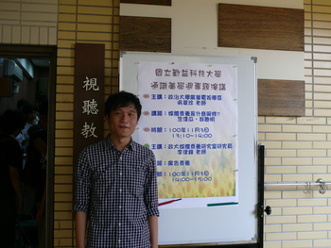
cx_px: 166
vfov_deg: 30.9
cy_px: 124
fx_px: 450
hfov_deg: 40.4
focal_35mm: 47
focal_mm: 8.9
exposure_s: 1/30
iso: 100
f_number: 2.8
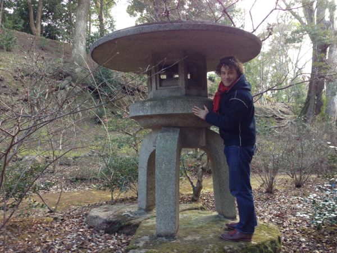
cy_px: 126
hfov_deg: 55.4
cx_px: 168
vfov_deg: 42.9
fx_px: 321
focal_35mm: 33
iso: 50
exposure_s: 1/30
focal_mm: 4.13
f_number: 2.4
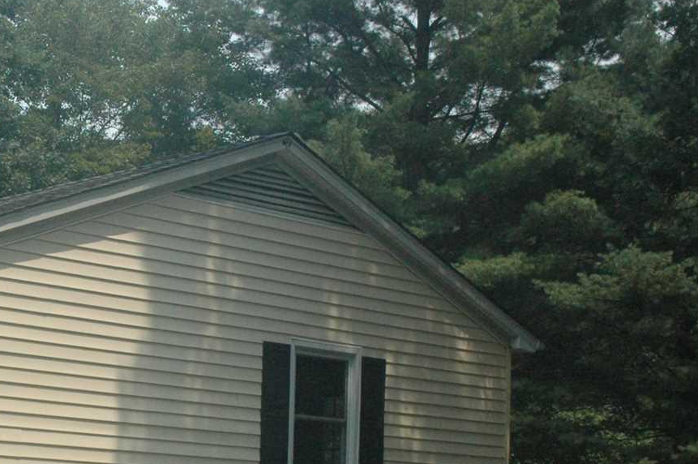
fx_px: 1727
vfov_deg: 15.0
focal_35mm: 89
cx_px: -37
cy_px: 493
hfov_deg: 21.8
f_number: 9
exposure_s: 1/320
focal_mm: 25
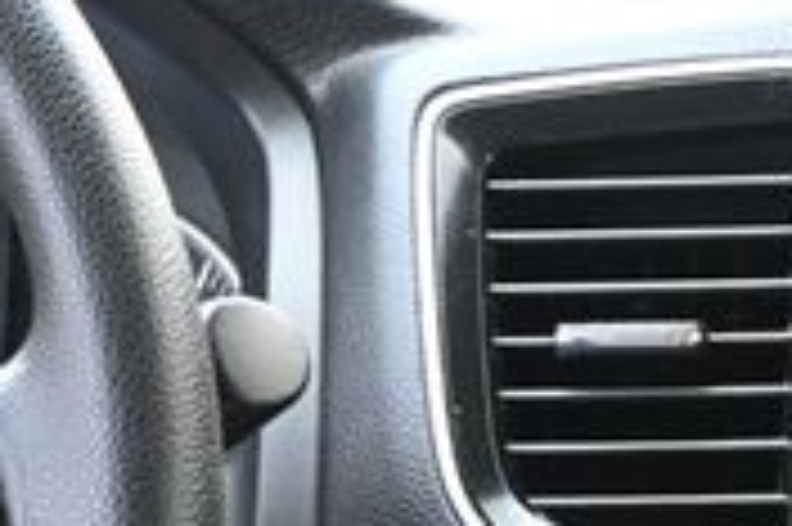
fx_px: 5161
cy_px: 908
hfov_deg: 8.5
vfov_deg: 5.8
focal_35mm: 235
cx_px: 1382
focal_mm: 43
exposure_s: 1/100
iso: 3200
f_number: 6
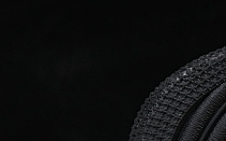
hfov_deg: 5.9
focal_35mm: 342
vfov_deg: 3.8
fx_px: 2108
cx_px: 504
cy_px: 78
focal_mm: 50
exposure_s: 1/60
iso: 160
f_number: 6.3
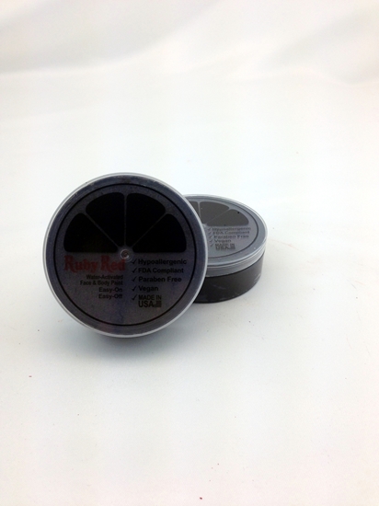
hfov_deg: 42.9
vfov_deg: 55.4
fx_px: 482
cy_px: 253
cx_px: 190
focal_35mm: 33
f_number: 2.4
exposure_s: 1/162
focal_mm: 4.12
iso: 50
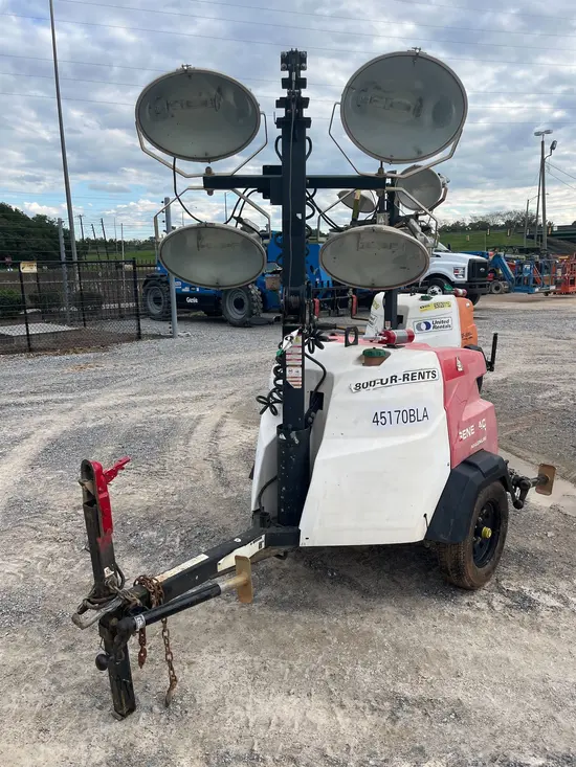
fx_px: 577
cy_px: 384
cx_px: 288
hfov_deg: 53.1
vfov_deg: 67.3
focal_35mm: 26
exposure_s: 1/1389
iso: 50
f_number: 1.6
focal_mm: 5.1
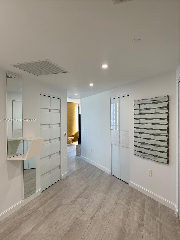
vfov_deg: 71.6
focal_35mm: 24
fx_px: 166
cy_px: 120
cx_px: 90
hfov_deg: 56.8
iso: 125
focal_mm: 6.76
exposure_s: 1/120
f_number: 1.78
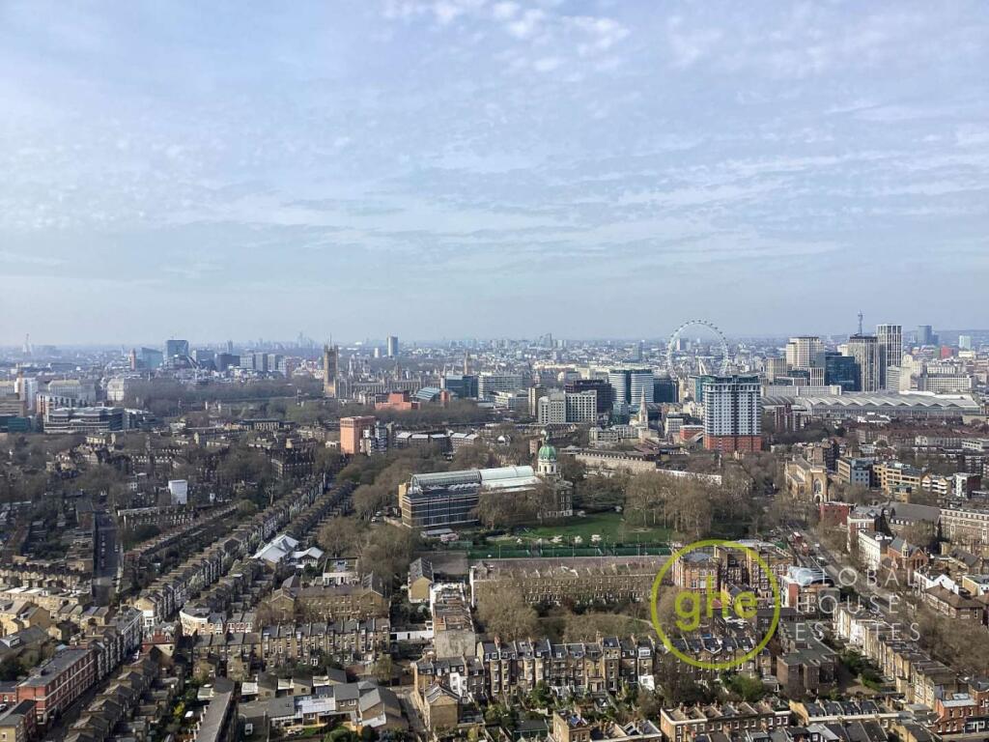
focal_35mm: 31
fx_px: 886
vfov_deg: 45.4
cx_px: 494
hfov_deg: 58.4
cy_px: 371
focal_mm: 3.3
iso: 25
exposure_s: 1/1700
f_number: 2.4
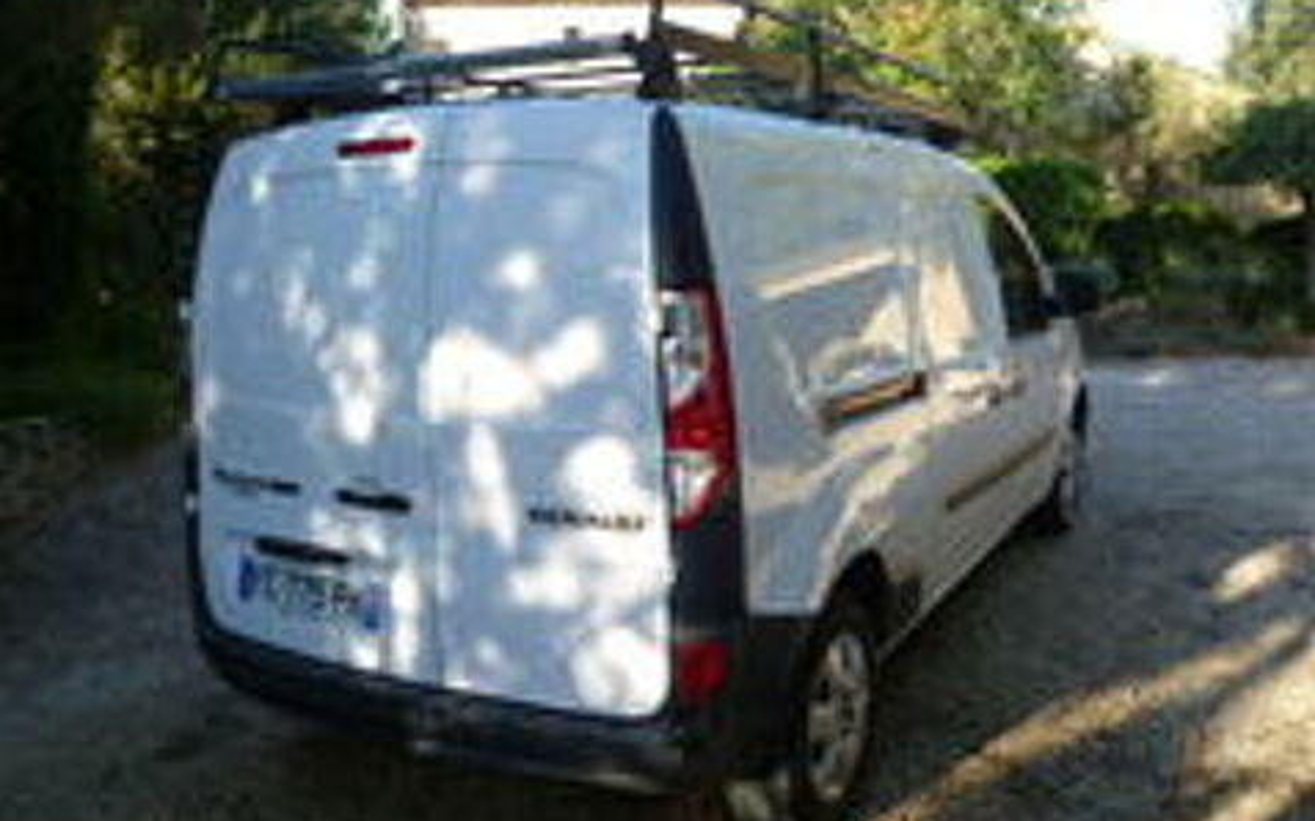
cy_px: 444
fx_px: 1147
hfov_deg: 59.7
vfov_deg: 39.4
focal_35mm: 32
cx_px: 656
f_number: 2.9
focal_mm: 5.4
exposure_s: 1/250
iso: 80
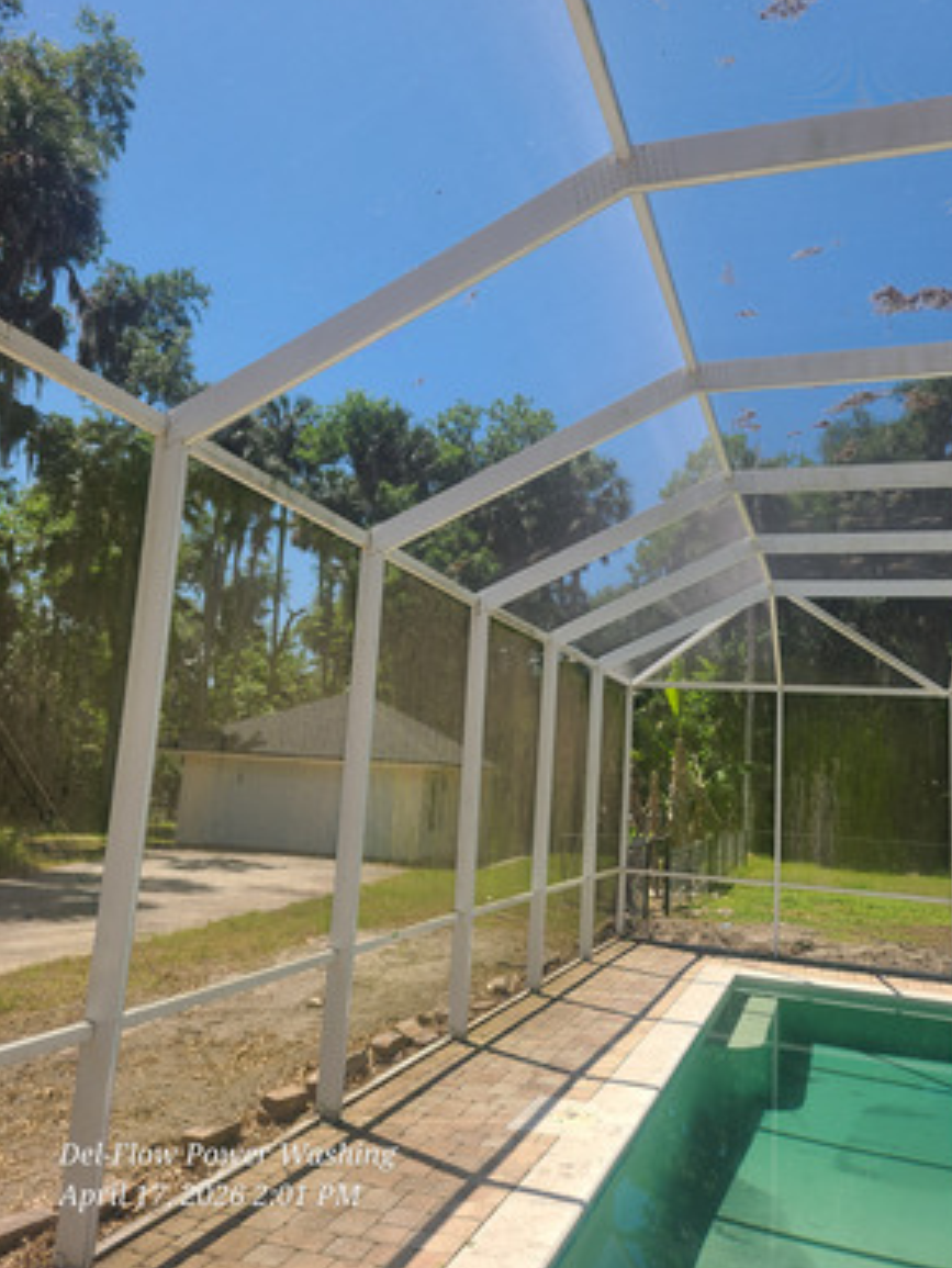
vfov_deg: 65.3
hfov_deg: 51.4
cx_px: 491
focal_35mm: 27
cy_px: 616
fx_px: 990
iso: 40
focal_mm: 5.4
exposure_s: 1/1318
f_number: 1.8
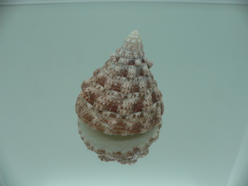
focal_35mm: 35
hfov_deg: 52.6
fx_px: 251
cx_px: 124
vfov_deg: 40.7
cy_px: 93
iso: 80
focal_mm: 4.6
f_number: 2.8
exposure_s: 1/60
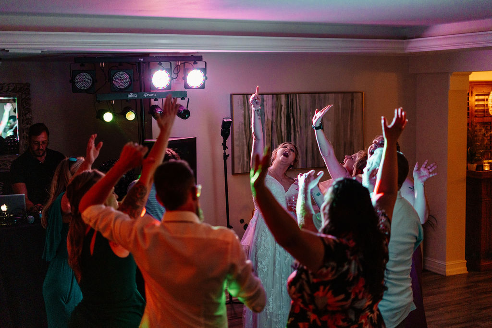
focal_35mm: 50
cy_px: 164
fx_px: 683
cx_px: 246
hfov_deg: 39.6
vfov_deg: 27.0
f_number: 1.8
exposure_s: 1/160
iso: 1600
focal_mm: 50
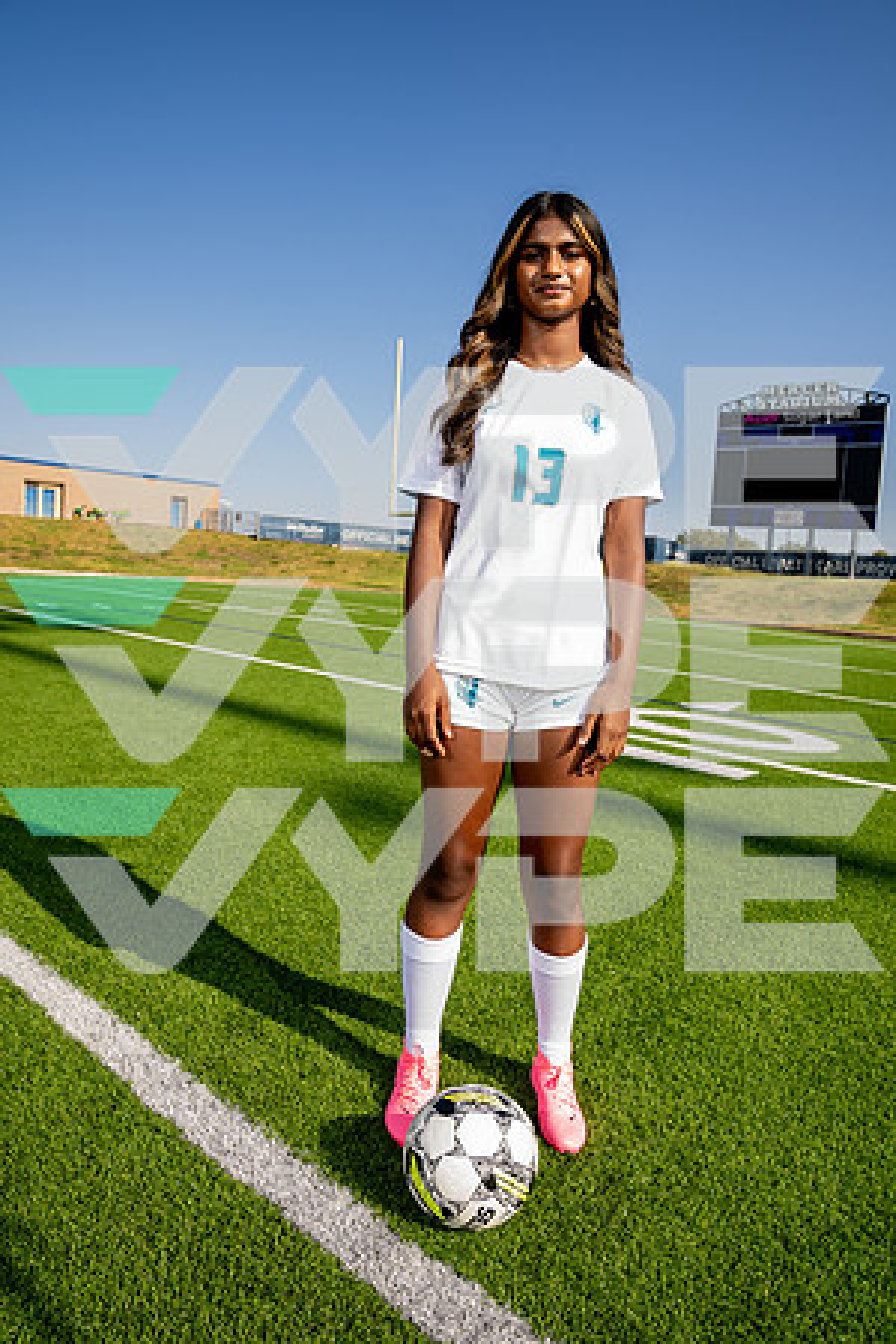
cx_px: 448
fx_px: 896
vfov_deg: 73.7
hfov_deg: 53.1
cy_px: 672
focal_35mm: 24
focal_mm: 24
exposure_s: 1/125
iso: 50
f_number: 7.1
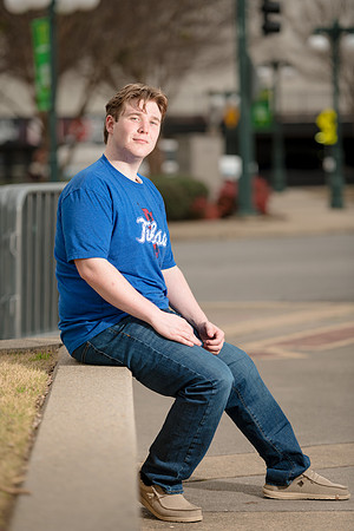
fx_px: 1991
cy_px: 266
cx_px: 177
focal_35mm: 135
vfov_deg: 15.2
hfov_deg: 10.2
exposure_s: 1/250
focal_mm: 135
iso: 64
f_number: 2.8
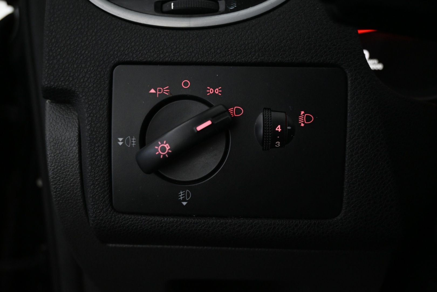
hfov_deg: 57.2
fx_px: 401
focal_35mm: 33
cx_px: 218
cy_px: 146
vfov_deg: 40.0
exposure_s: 1/40
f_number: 4
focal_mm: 22
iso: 3200
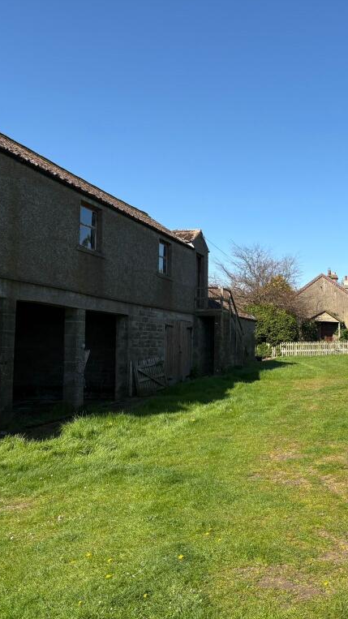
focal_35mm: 38
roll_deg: -0.1
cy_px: 308
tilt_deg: +3.9
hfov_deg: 29.9
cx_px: 312
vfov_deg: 52.8
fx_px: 624
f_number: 1.6
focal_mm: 5.96
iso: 50
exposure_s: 1/2538
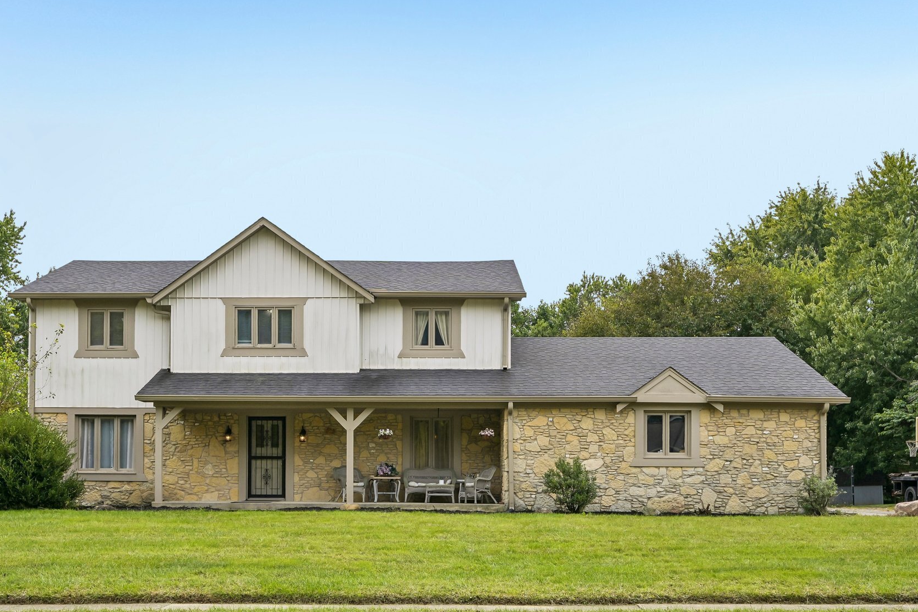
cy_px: 244
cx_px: 396
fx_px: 943
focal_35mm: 37
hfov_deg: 51.7
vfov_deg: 35.8
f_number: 8
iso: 100
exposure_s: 1/400
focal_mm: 30
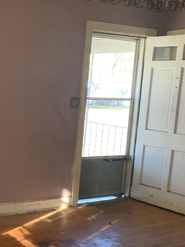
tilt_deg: -8.5
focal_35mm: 56
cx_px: -11
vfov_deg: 34.2
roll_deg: -3.9
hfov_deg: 24.6
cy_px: 153
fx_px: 399
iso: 100
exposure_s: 1/88
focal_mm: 4.25
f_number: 1.8
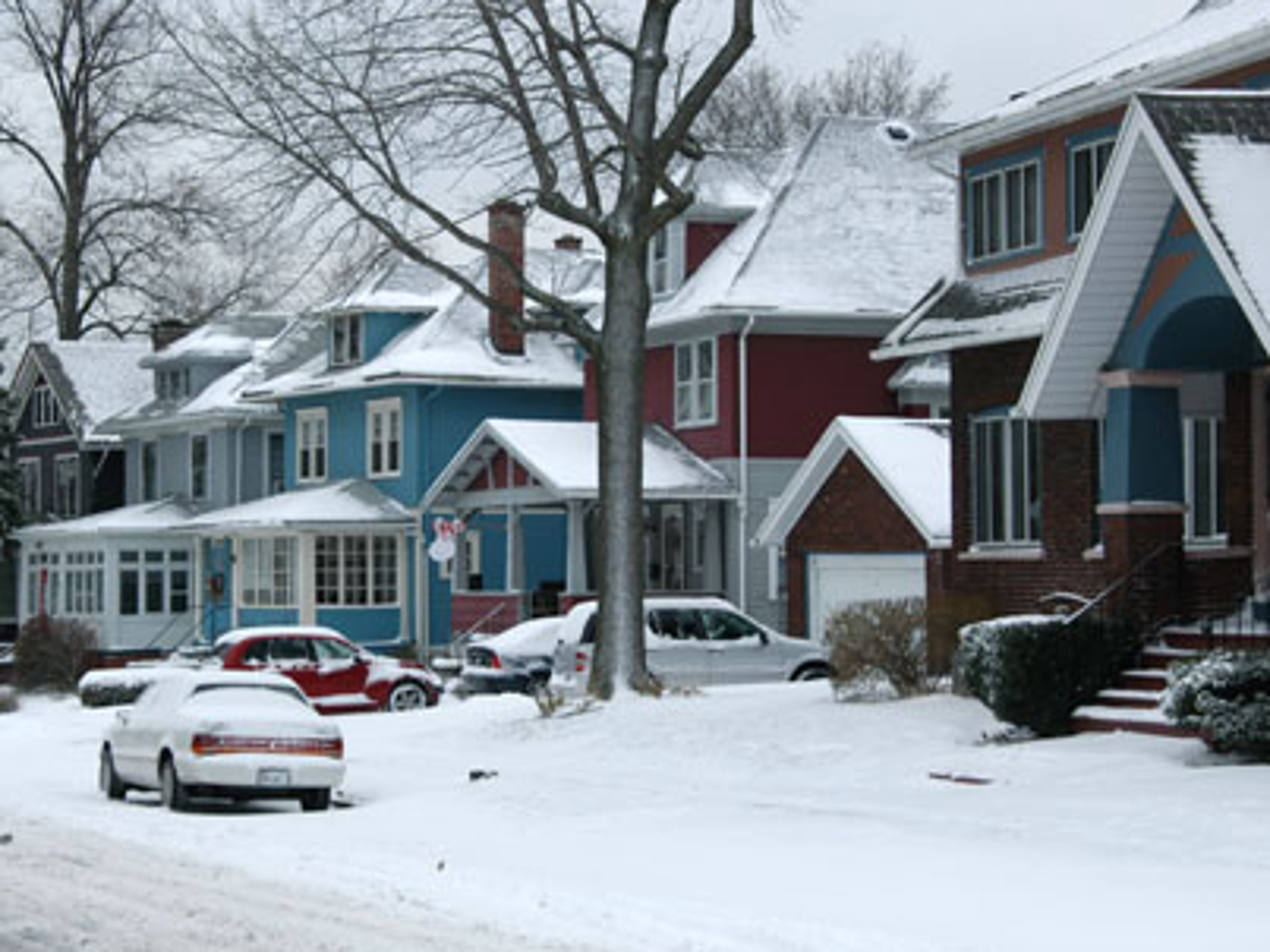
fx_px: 3044
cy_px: 391
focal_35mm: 83
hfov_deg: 23.5
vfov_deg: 17.8
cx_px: 507
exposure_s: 1/250
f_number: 8
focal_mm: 40
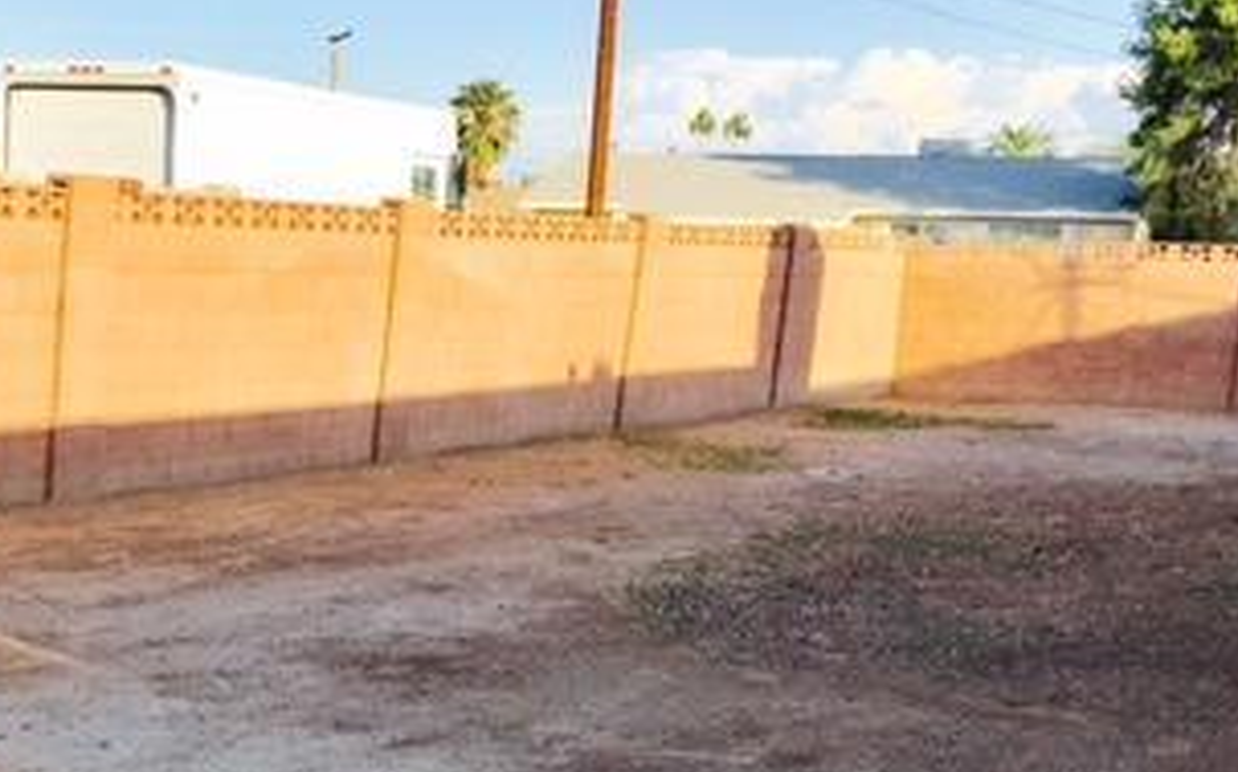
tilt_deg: -14.1
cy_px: 801
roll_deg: -2.0
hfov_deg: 30.8
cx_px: 270
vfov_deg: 19.3
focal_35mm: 65
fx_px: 2192
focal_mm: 4.15
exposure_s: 1/927
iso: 25
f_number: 2.2
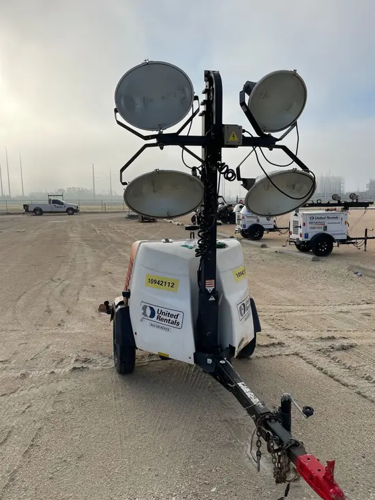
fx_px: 375
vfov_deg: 67.3
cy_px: 250
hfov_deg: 53.1
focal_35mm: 26
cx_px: 188
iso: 32
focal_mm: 4.2
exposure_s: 1/5051
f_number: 1.6
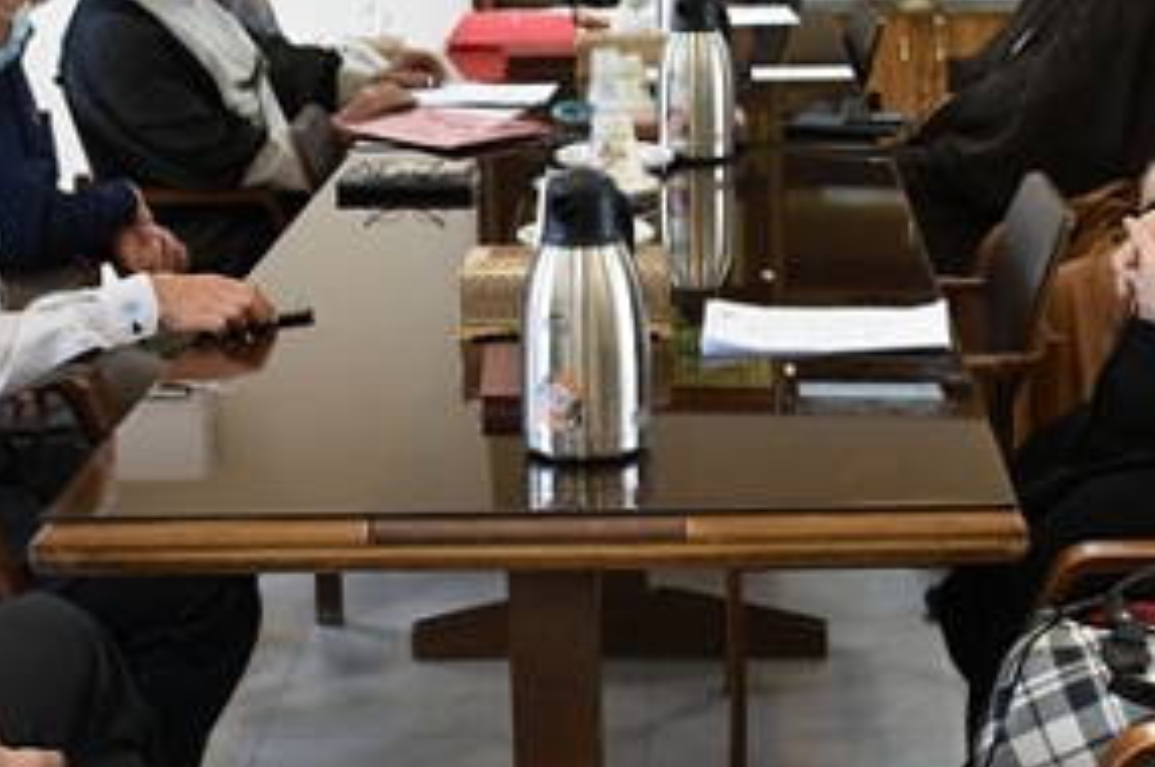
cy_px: 61
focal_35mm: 63
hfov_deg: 31.8
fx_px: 2019
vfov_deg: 21.0
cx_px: 428
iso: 800
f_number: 5.6
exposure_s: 1/60
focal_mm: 20
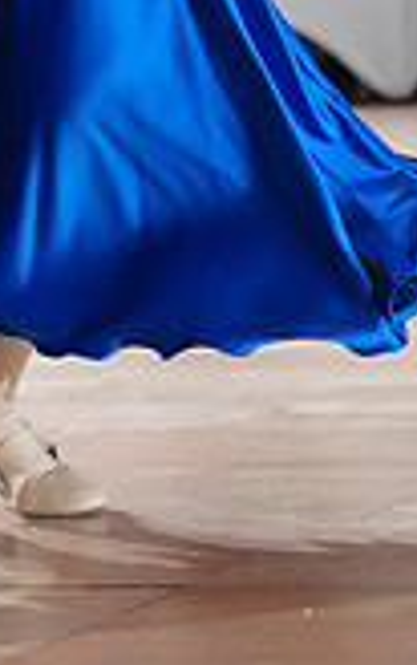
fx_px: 9404
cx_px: -87
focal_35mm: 519
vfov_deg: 4.0
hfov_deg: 2.5
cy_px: -324
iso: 3200
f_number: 2.8
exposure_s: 1/400
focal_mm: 144
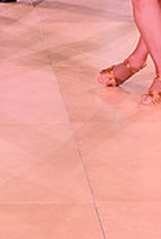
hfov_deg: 4.9
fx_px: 1870
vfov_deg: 7.2
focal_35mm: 280
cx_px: 2
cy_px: -145
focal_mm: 75
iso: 2500
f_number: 5.6
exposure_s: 1/250
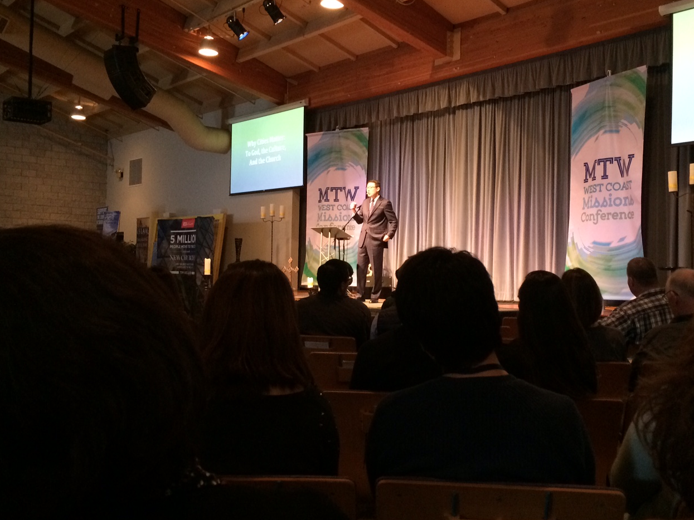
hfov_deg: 48.9
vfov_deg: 37.7
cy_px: 251
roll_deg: +0.1
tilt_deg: +1.3
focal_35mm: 38
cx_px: 387
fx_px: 762
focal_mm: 4.15
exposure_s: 1/24
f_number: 2.2
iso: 320
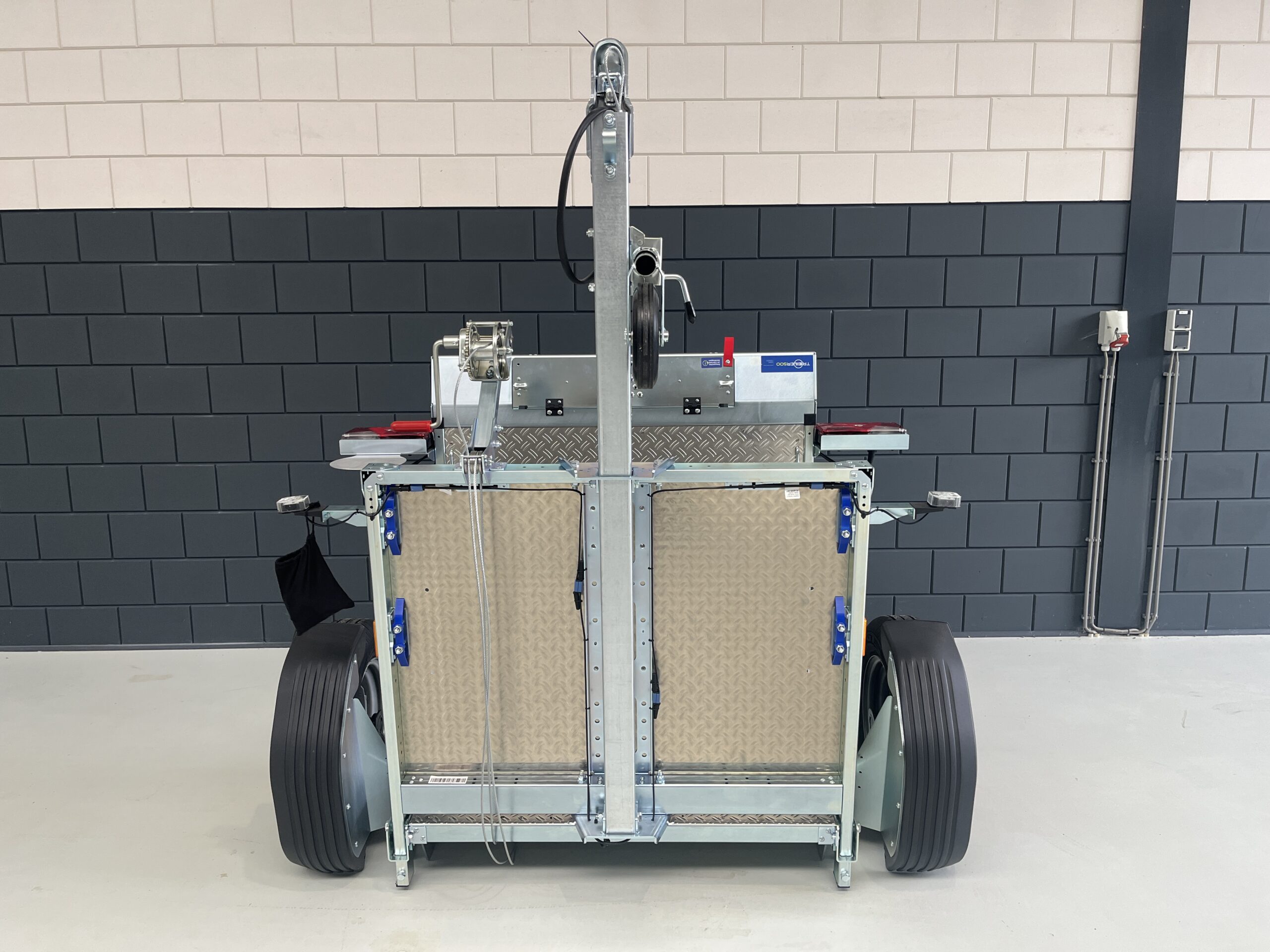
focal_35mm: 26
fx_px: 954
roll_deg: +0.5
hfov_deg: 67.3
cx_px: 635
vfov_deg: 53.1
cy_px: 476
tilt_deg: -9.5
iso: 100
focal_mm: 5.1
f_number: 1.6
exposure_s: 1/100
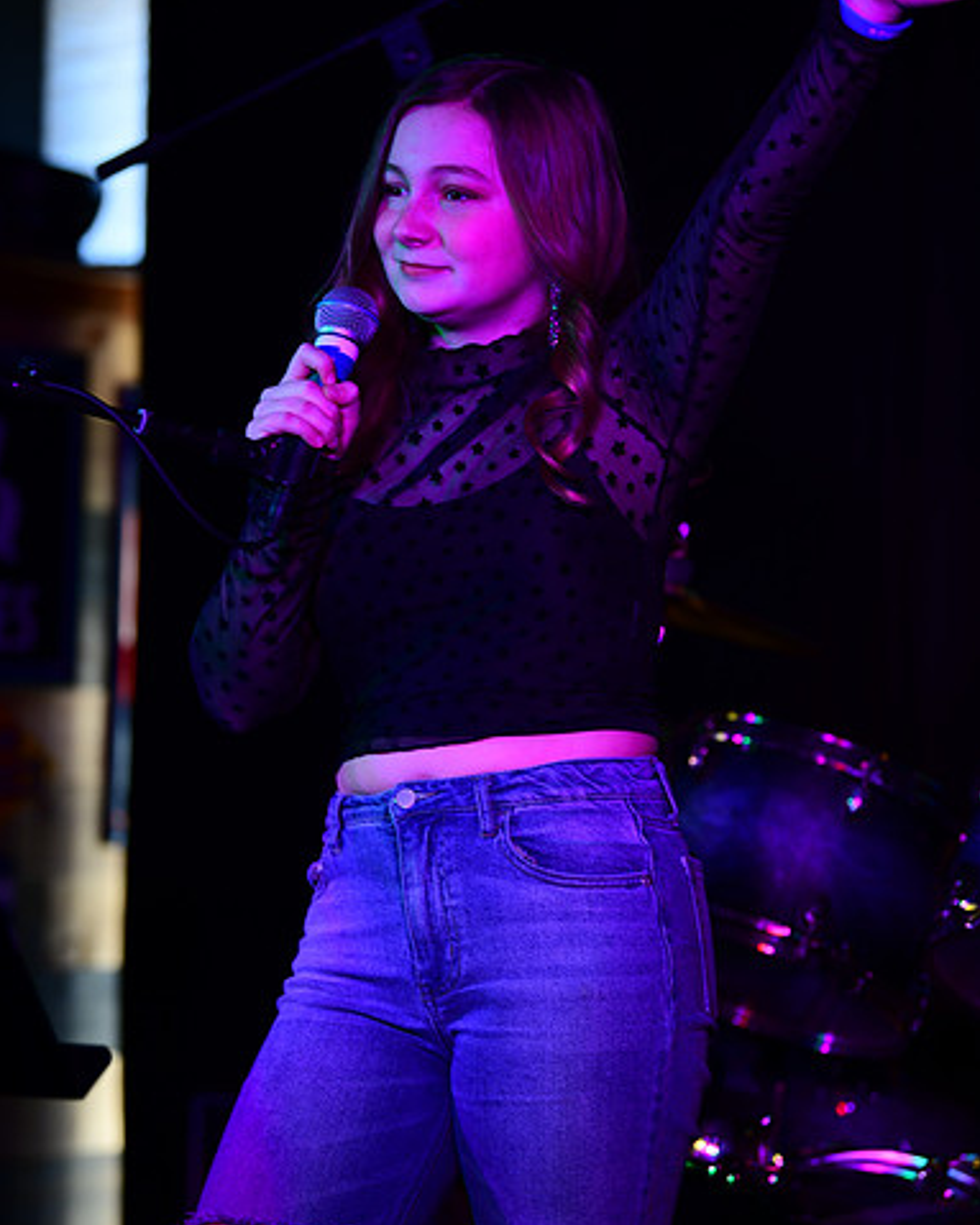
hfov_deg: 13.3
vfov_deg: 16.6
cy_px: 586
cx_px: 487
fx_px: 4207
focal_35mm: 116
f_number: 2.8
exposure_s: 1/320
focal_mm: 102
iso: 400
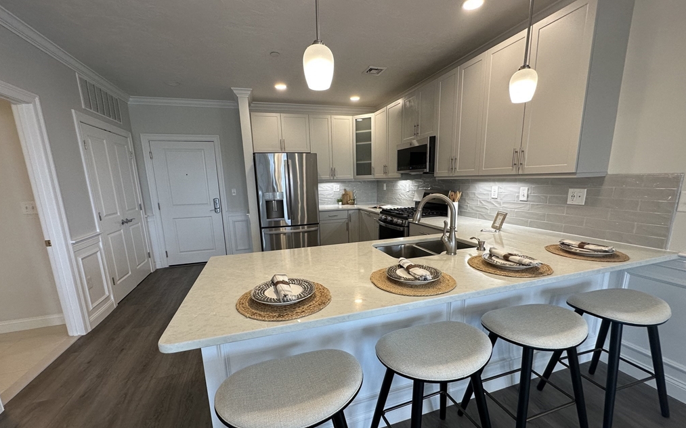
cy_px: 237
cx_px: 343
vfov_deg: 74.5
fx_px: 280
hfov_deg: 101.5
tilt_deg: -11.9
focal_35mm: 15
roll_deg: +1.4
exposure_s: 1/120
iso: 125
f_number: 2.2
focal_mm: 2.22
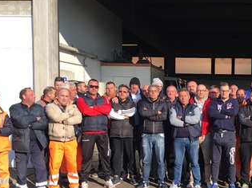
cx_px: 213
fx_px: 429
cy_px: 136
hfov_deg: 31.6
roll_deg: -0.8
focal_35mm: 59
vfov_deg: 24.6
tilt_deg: -4.7
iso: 25
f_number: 2.2
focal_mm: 4.15
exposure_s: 1/718
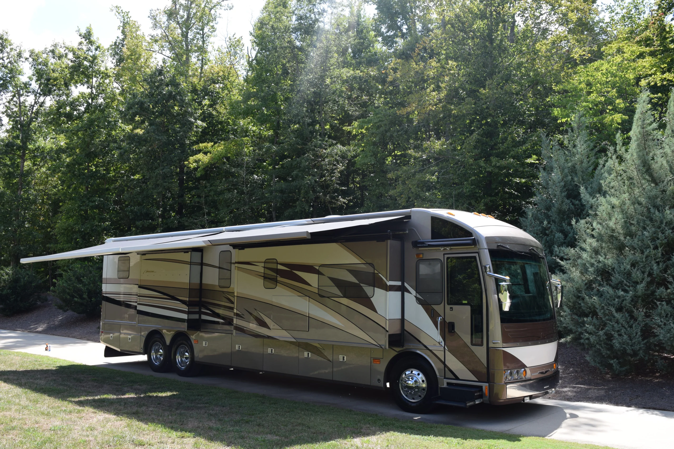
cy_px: 224
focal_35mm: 33
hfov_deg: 57.2
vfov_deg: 40.0
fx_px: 618
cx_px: 337
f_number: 8
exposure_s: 1/250
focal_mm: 22
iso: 250
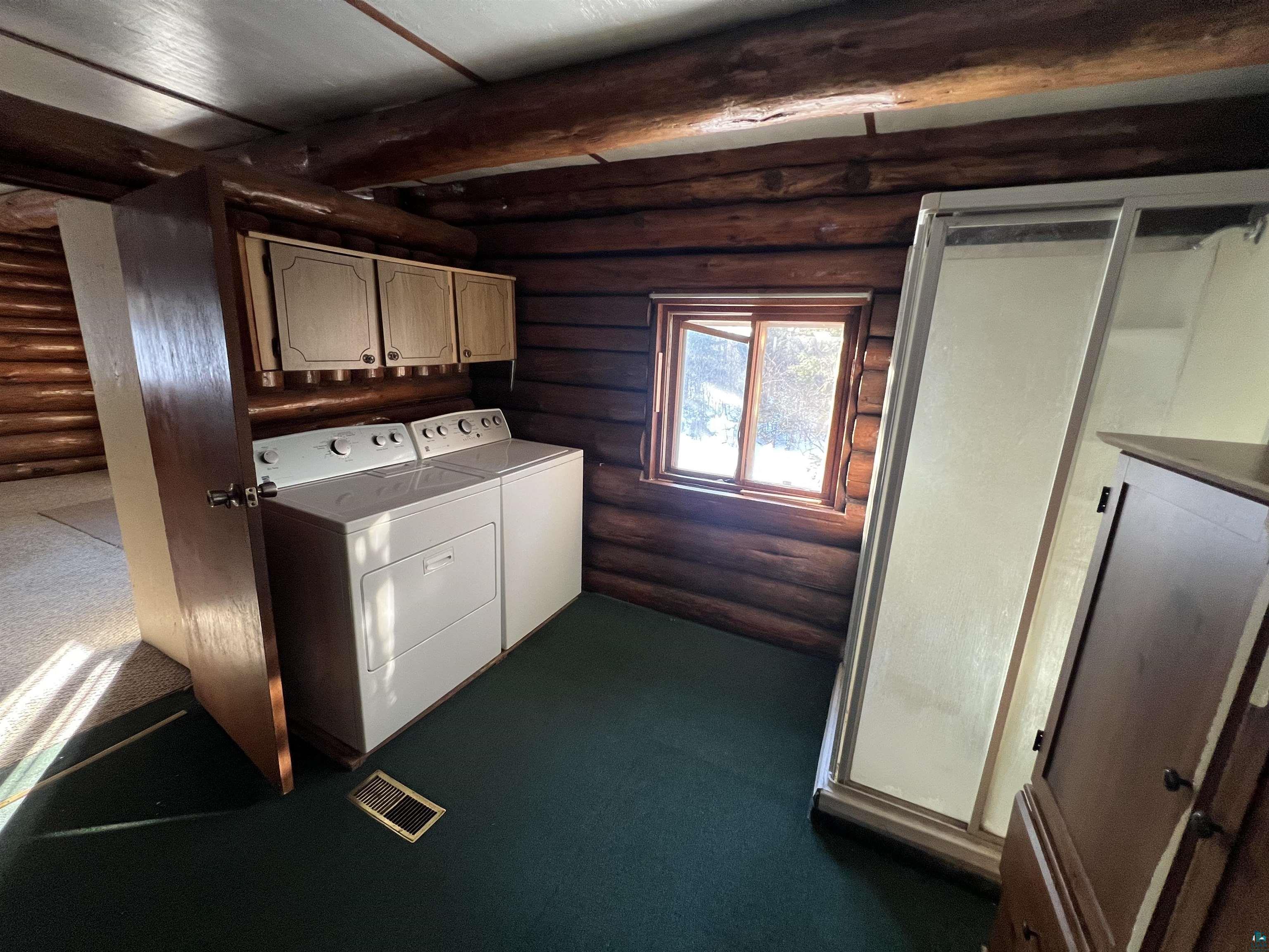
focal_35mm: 13
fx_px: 477
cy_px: 476
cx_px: 634
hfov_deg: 106.2
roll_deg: -3.2
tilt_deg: -13.5
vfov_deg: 89.9
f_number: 1.8
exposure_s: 1/77
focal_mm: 1.57
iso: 250
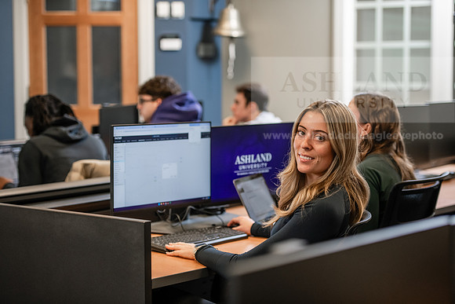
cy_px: 152
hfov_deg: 23.9
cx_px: 228
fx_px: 1075
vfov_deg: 16.1
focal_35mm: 85
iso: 1000
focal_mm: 85
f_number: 2.8
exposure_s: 1/200
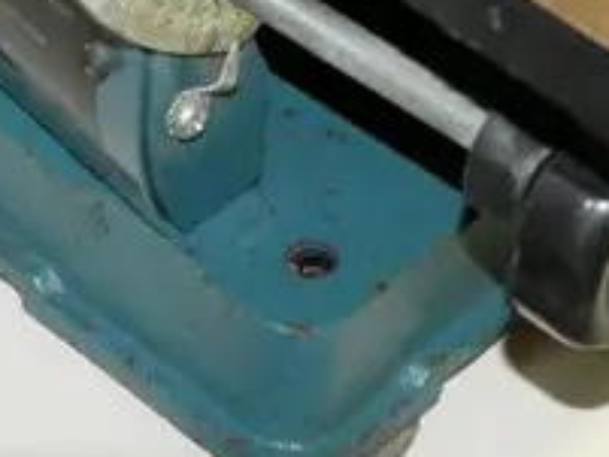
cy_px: -528
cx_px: 61
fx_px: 3045
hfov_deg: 11.3
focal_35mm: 173
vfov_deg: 8.1
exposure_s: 1/125
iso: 3200
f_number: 5.6
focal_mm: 17
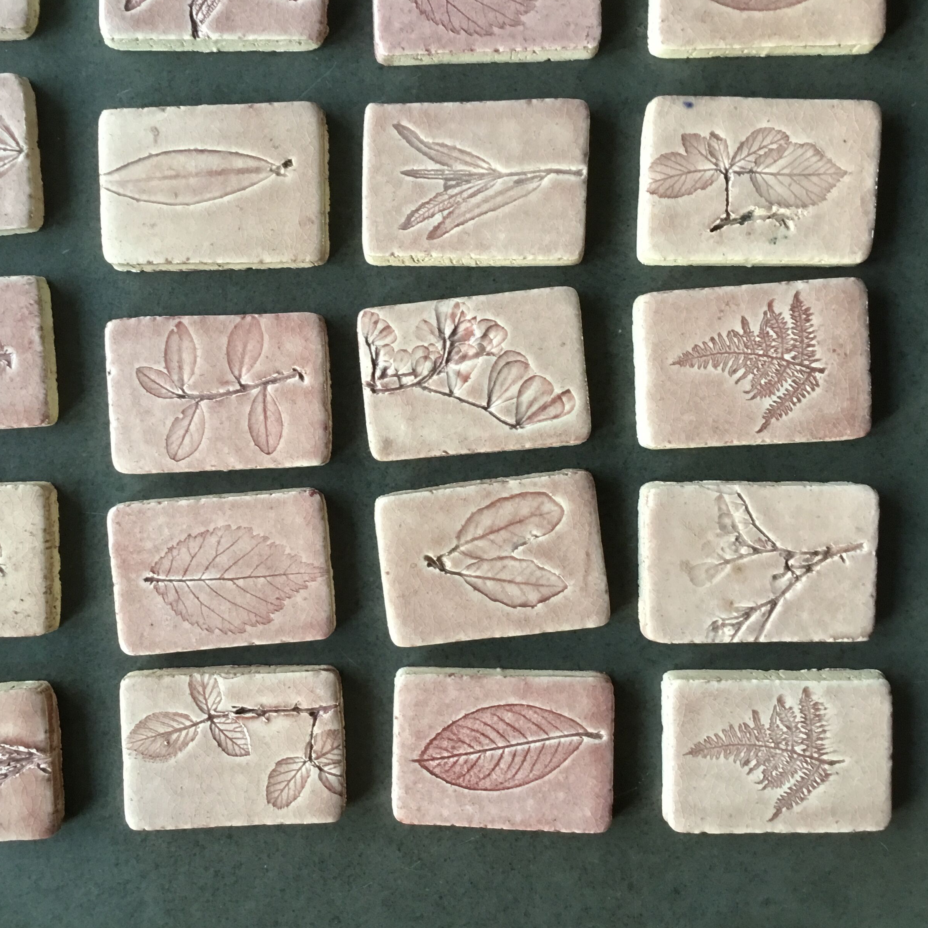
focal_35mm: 37
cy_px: 467
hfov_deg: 44.6
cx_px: 360
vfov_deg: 44.9
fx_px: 1122
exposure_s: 1/33
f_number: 2.4
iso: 100
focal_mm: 3.3
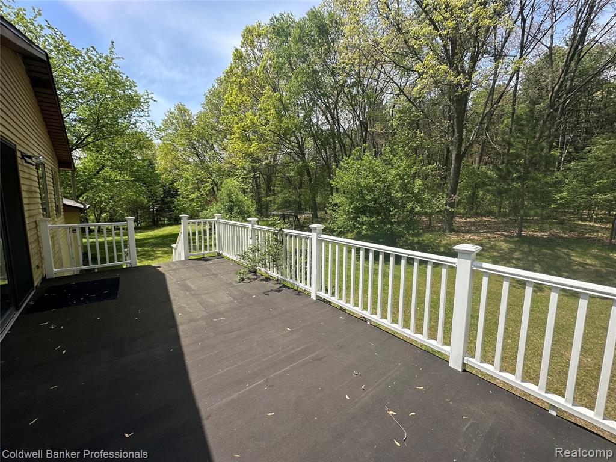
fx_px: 249
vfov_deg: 85.7
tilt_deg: -6.1
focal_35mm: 14
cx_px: 308
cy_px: 231
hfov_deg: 102.1
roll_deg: +0.1
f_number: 2.2
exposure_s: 1/1319
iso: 40
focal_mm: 2.22
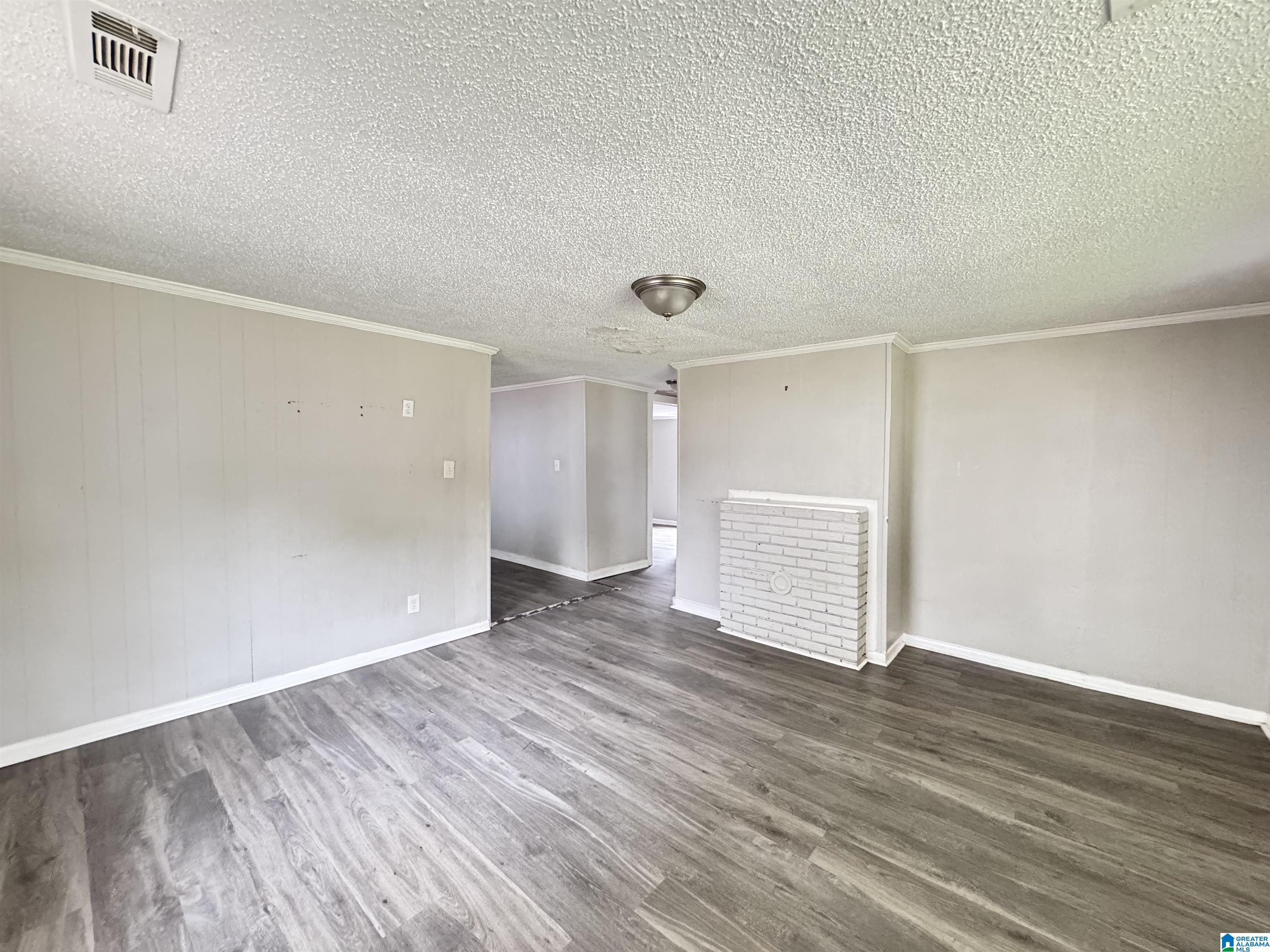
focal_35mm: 14
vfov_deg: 85.7
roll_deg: -0.7
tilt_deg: -2.3
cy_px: 476
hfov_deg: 102.1
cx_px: 635
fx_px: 514
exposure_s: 1/60
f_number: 2.2
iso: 1000
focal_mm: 2.22
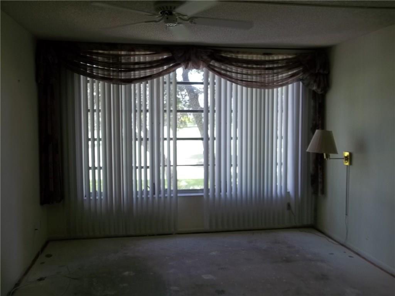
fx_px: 365
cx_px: 198
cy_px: 148
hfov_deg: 56.8
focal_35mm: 32
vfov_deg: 44.2
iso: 80
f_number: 2.9
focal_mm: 5.7
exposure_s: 1/60
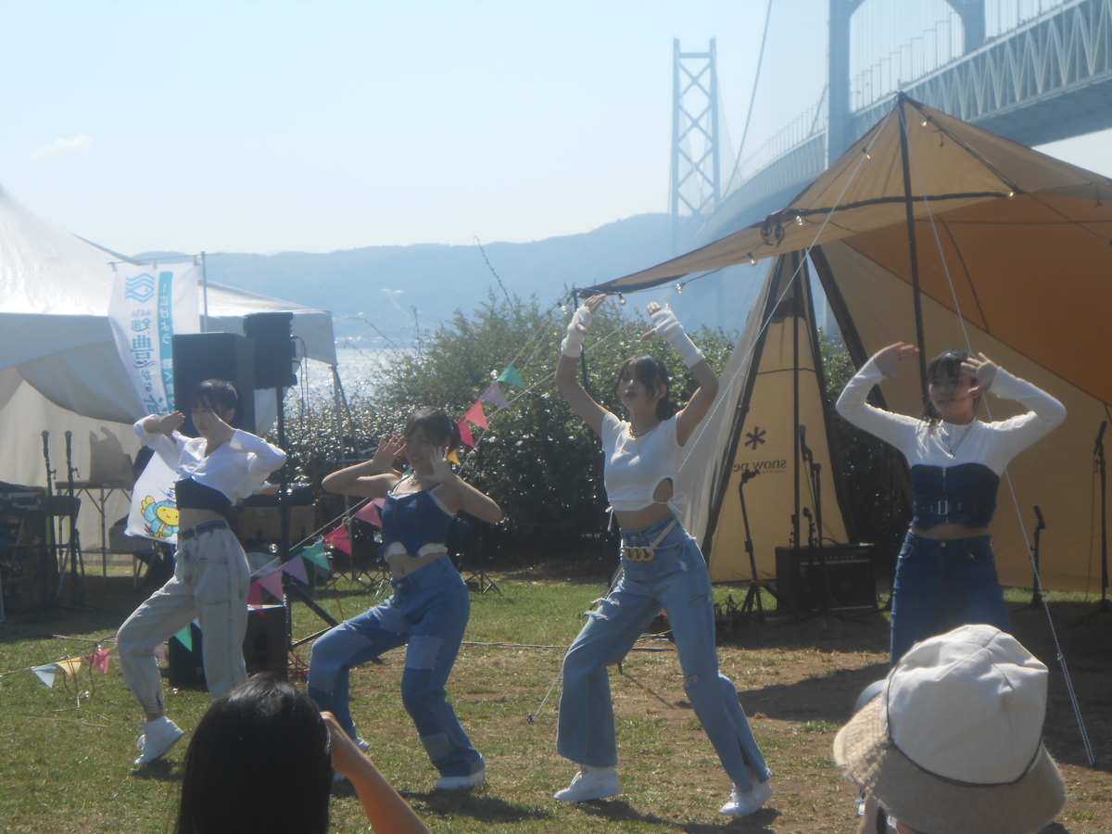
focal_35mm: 93
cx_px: 556
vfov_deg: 15.9
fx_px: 2988
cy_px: 417
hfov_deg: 21.1
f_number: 4.6
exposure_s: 1/640
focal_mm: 16.5
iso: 80
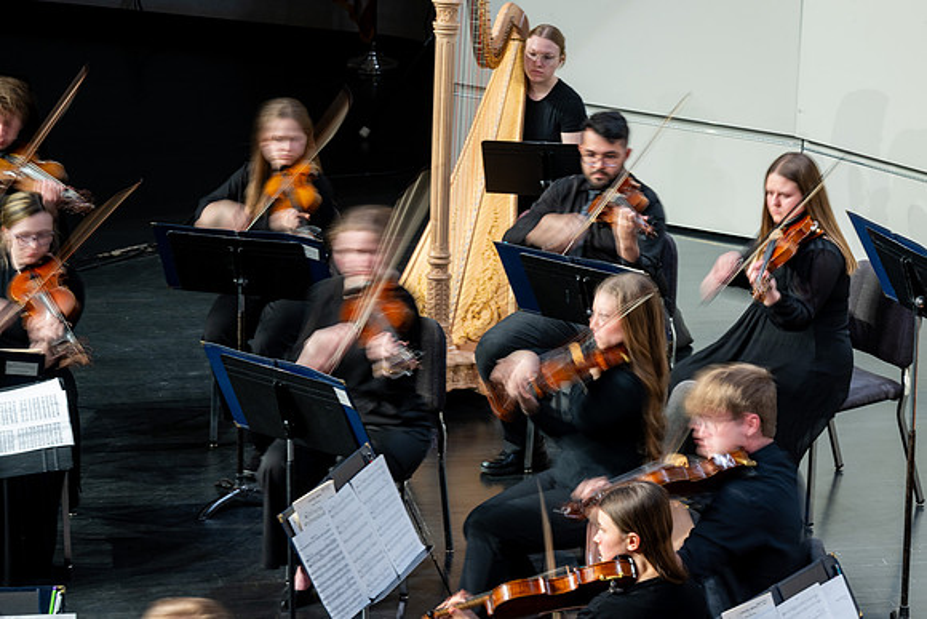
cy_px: 310
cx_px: 464
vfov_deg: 9.5
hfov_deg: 14.2
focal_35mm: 145
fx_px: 3734
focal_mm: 145
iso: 100
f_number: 13
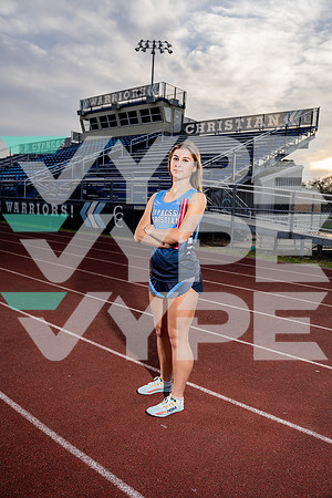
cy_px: 249
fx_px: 401
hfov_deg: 45.0
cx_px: 166
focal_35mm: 29
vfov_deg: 63.7
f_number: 4
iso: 100
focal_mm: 29
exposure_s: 1/250
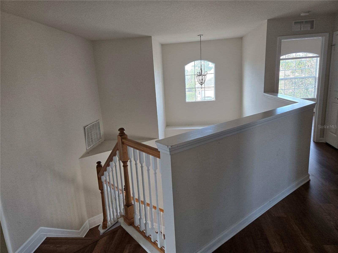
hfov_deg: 73.9
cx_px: 169
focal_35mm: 23
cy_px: 126
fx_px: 225
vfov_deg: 58.9
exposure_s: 1/180
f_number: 1.8
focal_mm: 5.4
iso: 160
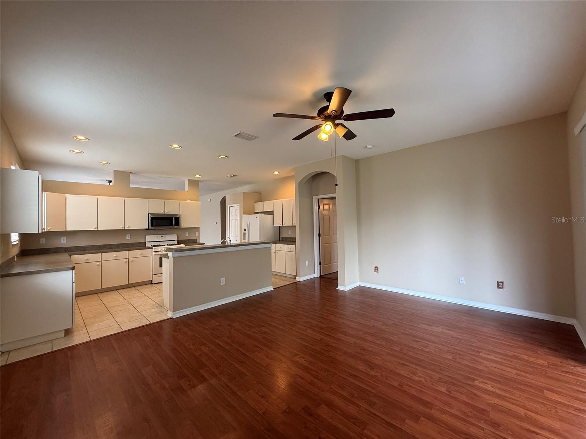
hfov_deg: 102.1
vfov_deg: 85.7
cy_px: 220
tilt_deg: +1.3
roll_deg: +0.8
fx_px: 237
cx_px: 293
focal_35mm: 14
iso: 250
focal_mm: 2.22
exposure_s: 1/120
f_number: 2.2
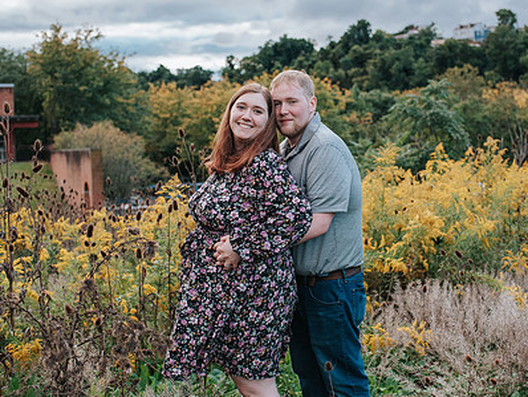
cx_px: 296
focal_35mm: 49
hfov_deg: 38.8
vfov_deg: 29.7
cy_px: 169
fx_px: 748
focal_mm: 35
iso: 1000
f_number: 3.2
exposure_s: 1/1250
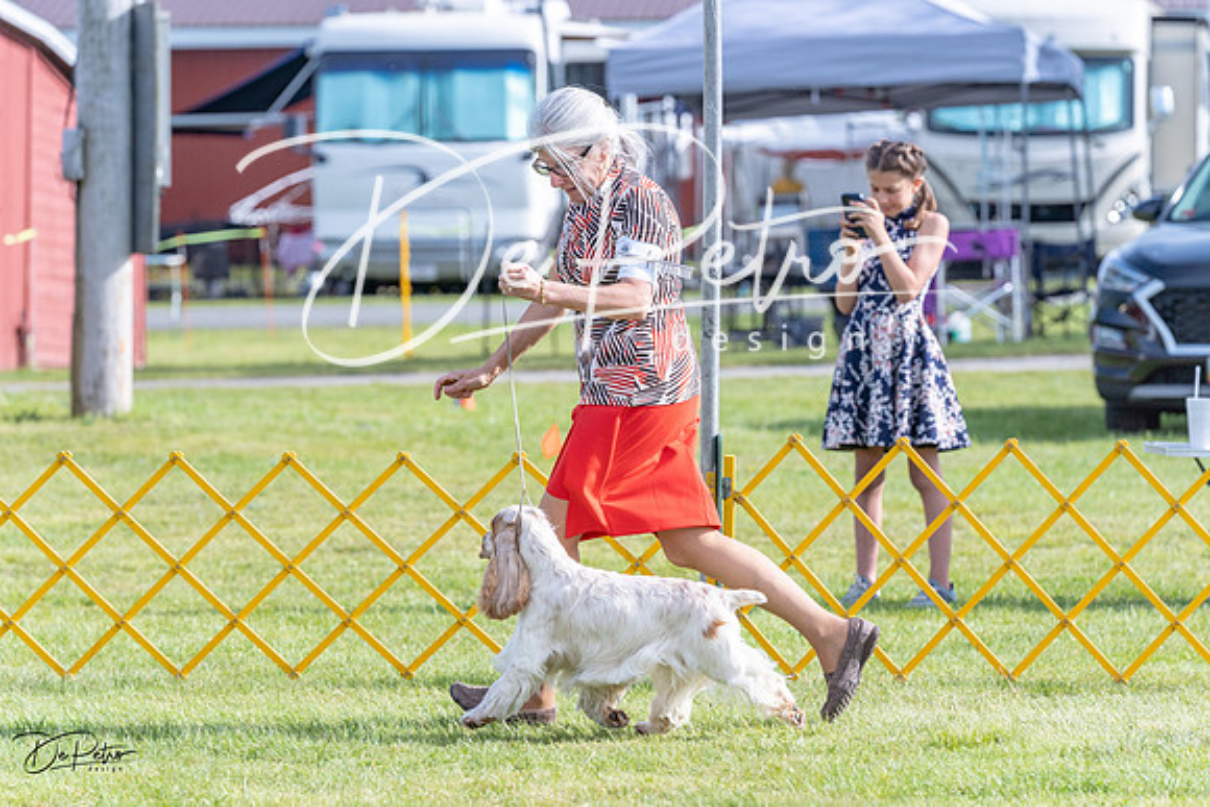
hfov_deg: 10.7
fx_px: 6455
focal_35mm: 192
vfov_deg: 7.2
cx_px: 605
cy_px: 404
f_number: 5.6
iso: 400
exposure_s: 1/1250
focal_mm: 192
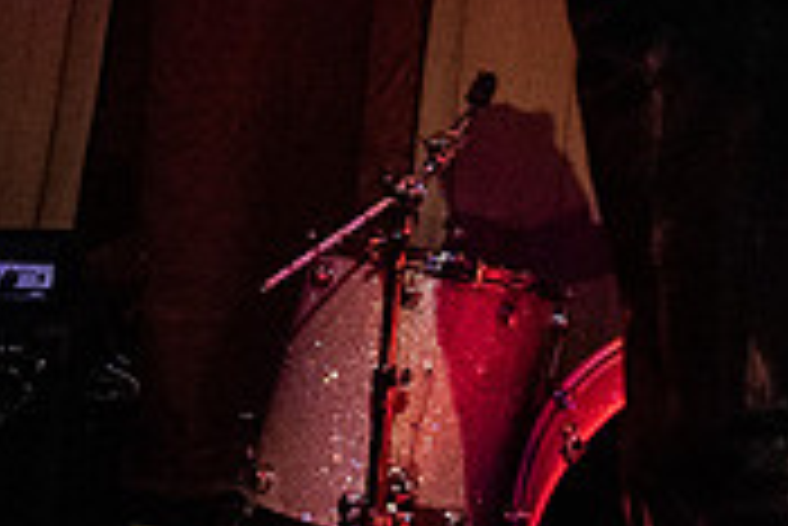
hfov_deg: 26.0
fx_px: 1599
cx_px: 825
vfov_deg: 17.4
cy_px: -191
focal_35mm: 73
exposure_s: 1/80
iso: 3200
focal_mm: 17
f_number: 3.2
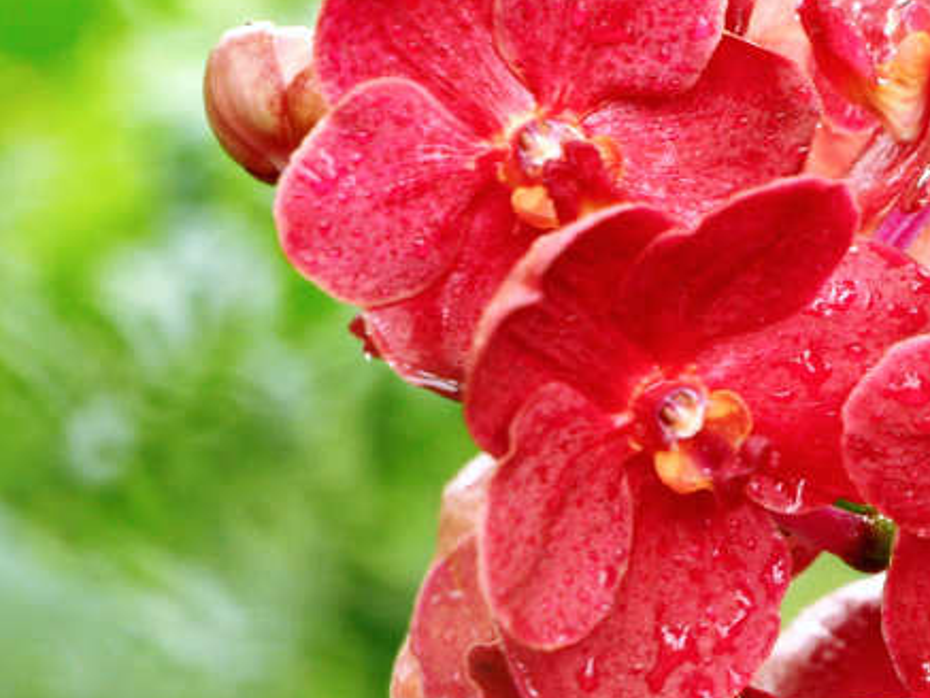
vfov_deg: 5.4
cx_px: 1105
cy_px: 397
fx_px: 7444
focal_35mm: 277
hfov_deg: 7.1
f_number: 4.5
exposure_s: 1/60
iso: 800
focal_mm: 70
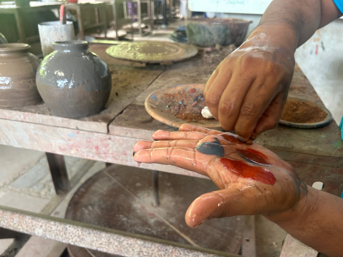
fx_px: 258
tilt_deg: -27.1
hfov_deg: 67.3
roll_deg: -0.1
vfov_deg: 53.1
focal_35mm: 26
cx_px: 172
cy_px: 128
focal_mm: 5.7
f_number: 1.5
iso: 125
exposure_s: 1/73
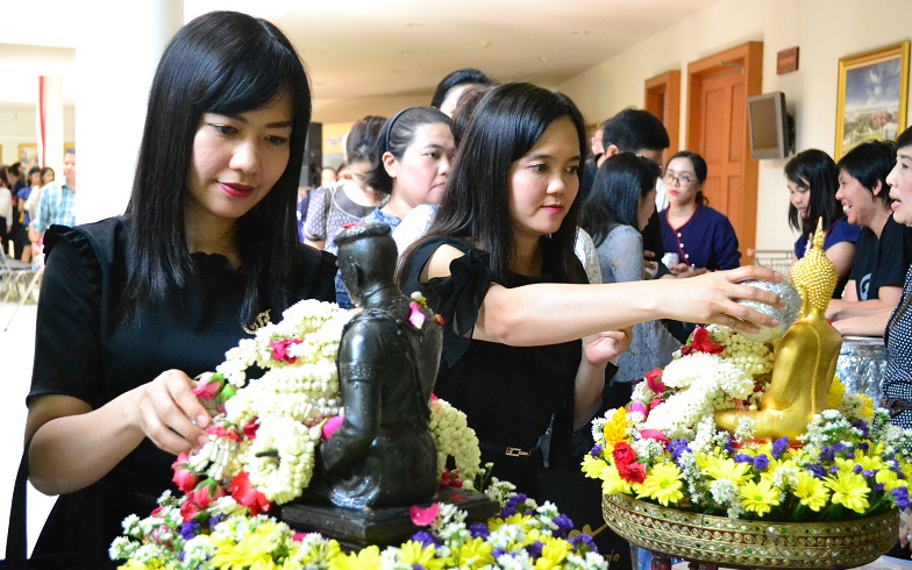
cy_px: 305
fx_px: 1317
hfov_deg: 38.2
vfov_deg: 24.4
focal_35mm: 53
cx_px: 459
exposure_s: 1/125
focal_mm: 34
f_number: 5
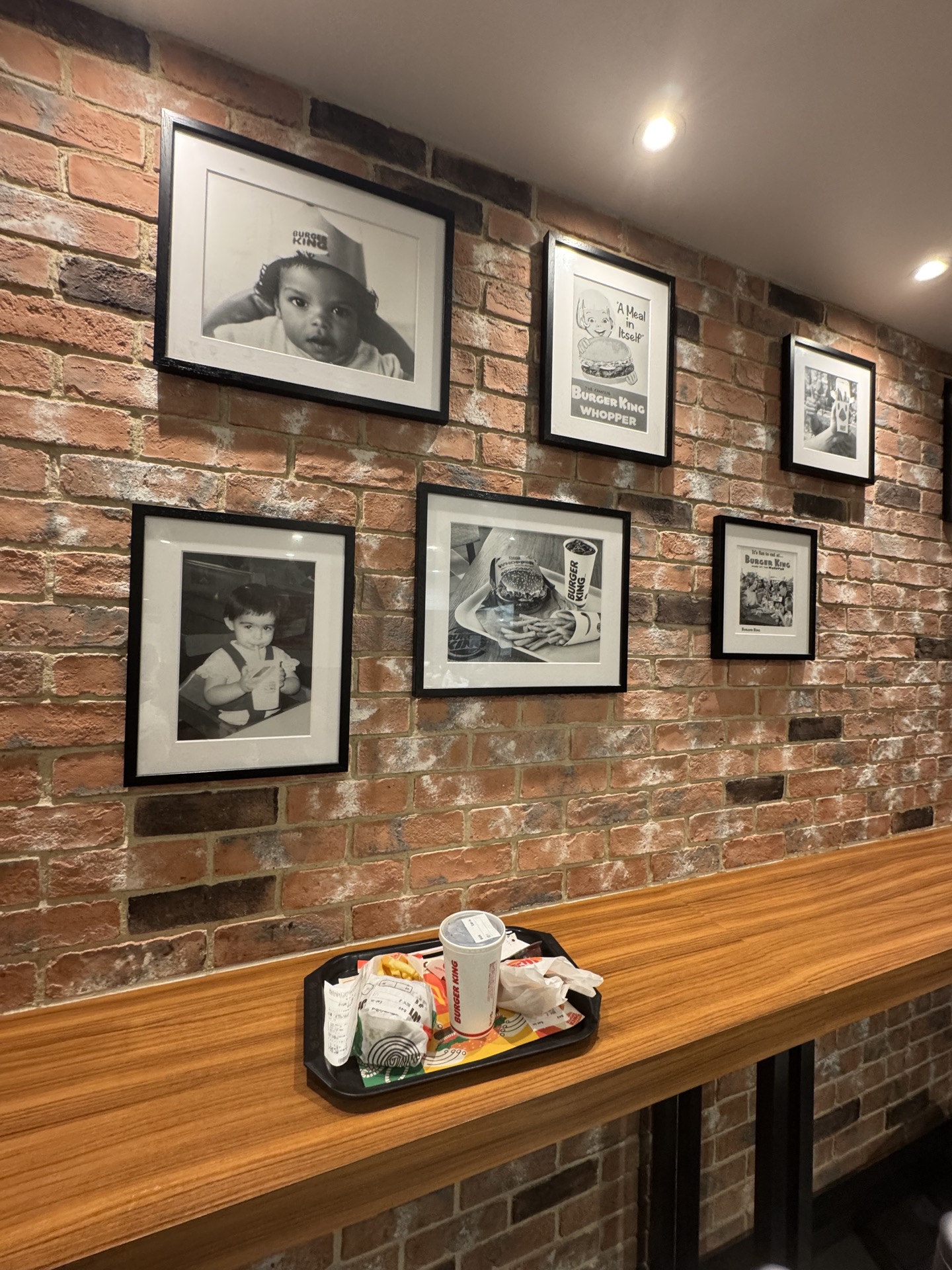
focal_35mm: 14
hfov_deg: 85.7
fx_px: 513
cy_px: 635
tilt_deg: +1.3
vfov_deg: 102.1
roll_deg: -1.9
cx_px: 476
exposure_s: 1/60
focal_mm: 2.22
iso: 250
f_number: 2.2
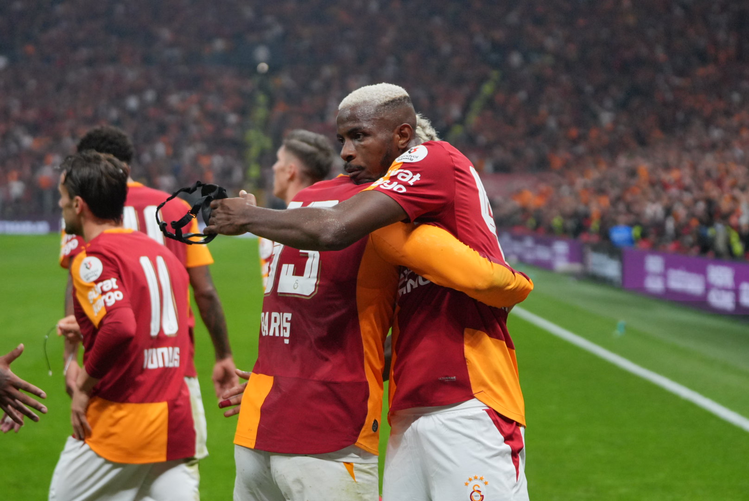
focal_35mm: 105
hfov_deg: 19.4
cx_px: 374
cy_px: 250
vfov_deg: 13.1
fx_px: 2186
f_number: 2.8
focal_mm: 70
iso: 2500
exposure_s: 1/2500
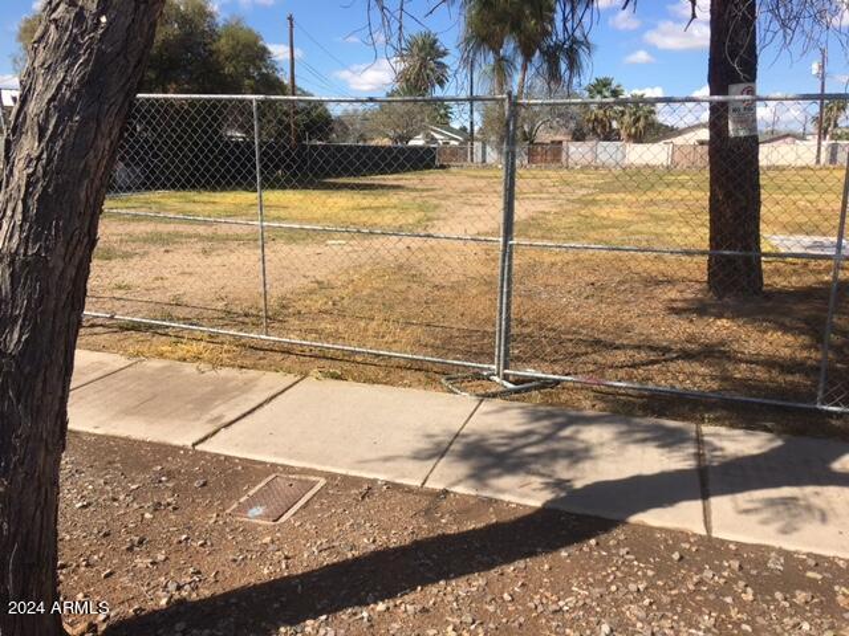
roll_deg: +0.3
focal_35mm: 29
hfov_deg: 61.7
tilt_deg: -10.6
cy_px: 318
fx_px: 711
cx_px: 424
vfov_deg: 48.2
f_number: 2.2
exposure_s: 1/1508
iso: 25
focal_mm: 4.15
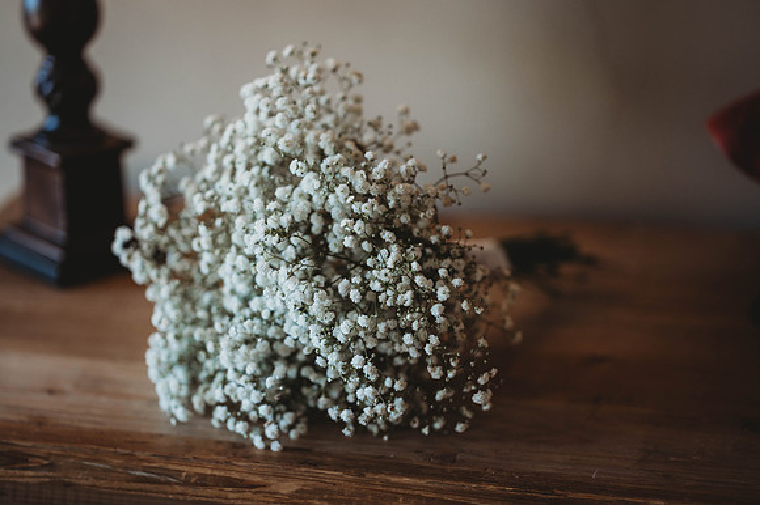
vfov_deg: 16.1
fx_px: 1793
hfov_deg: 23.9
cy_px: 252
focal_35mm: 85
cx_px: 380
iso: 320
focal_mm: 85
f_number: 1.8
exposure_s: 1/160
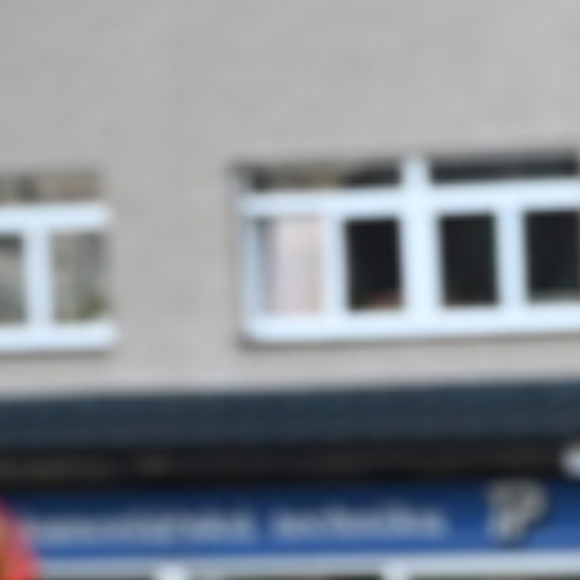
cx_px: 1457
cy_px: 1882
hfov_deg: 4.5
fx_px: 7128
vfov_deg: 4.4
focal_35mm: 376
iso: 800
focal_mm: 55
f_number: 4.5
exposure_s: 1/250
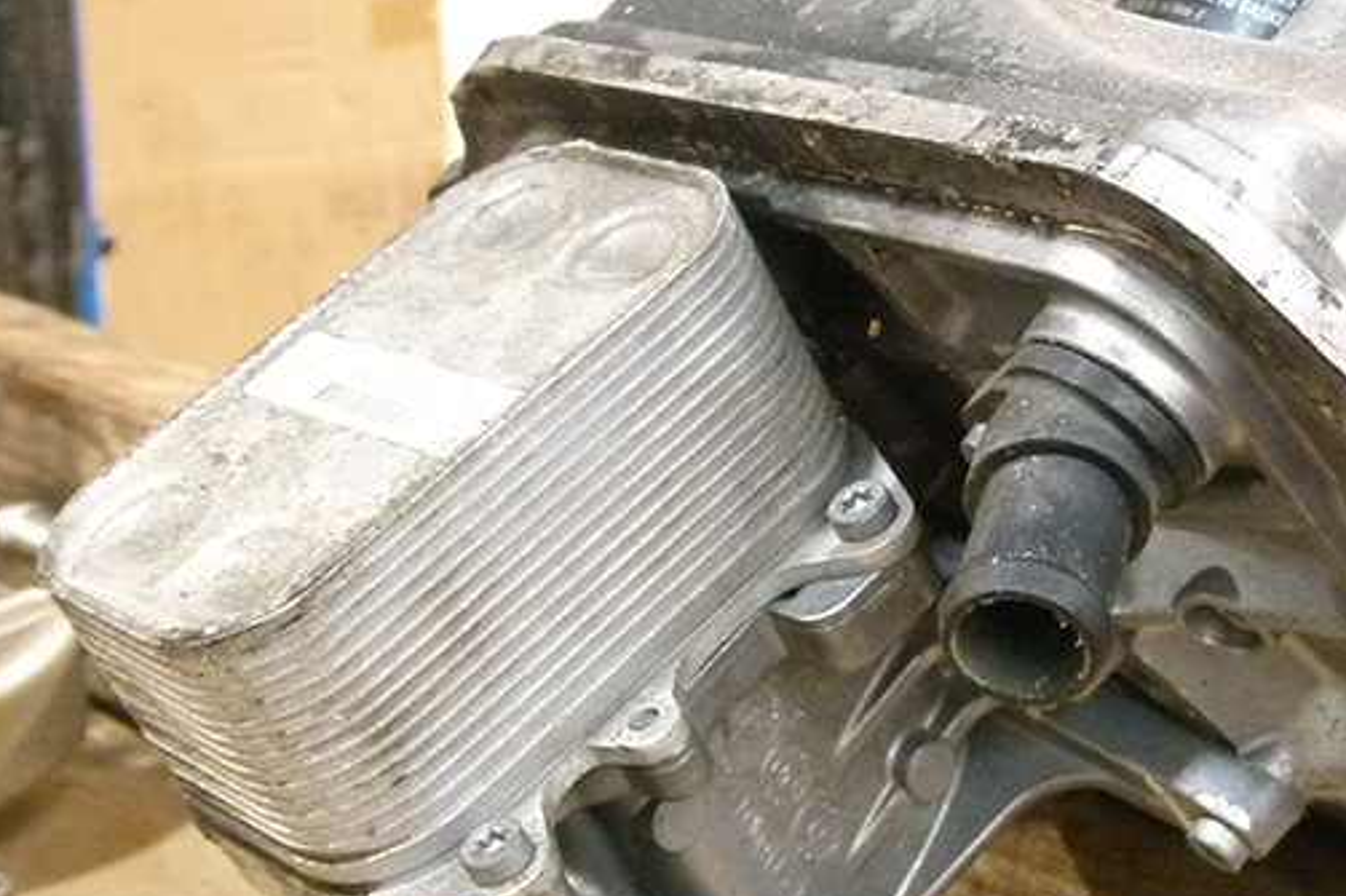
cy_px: 439
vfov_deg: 15.3
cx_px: 939
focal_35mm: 89
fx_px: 3326
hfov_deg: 22.7
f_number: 3.2
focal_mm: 7.7
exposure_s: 1/25
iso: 400
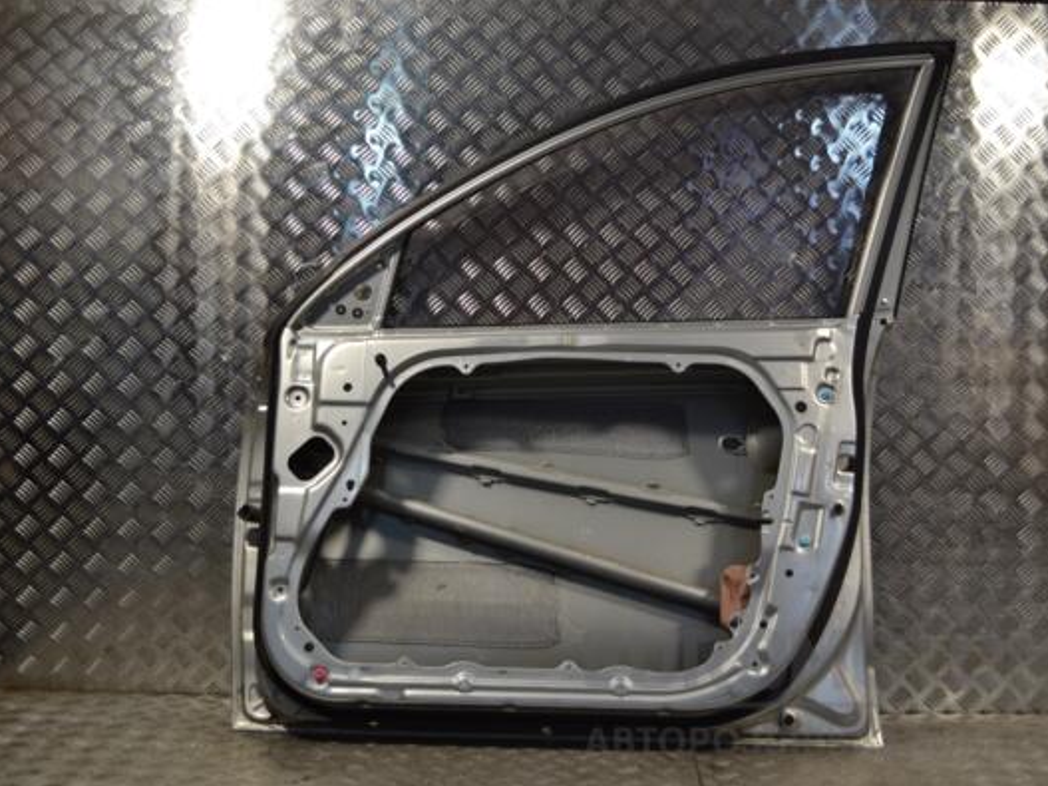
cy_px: 394
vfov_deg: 31.5
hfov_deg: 41.2
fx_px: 1392
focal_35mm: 46
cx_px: 547
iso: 100
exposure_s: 1/80
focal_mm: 28
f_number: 4.5
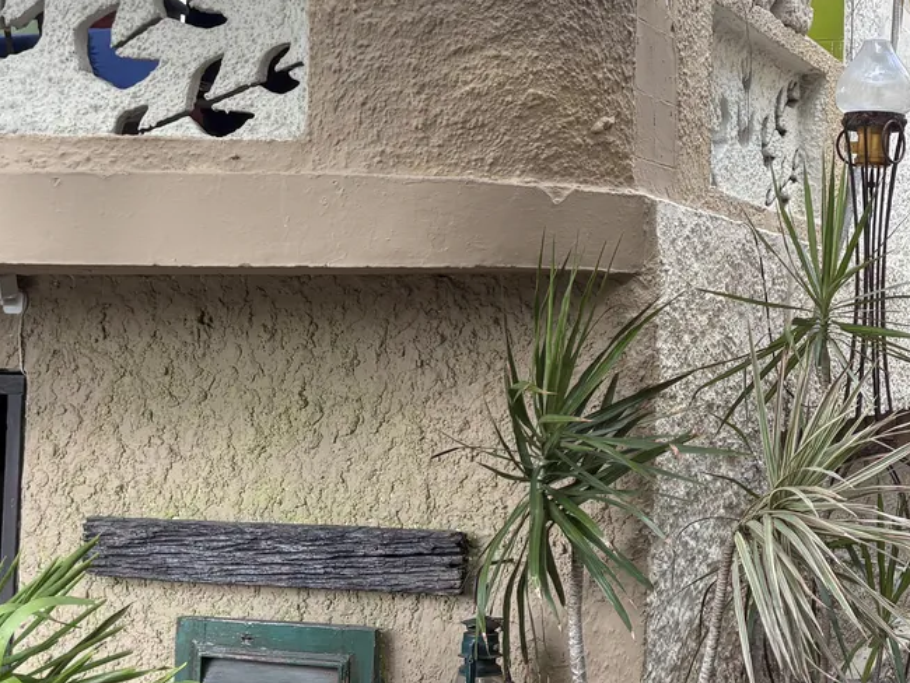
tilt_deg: +4.9
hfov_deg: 29.5
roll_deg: -0.8
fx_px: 1683
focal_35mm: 64
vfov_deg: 22.9
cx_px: 738
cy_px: 230
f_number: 1.6
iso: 64
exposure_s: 1/260
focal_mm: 5.96
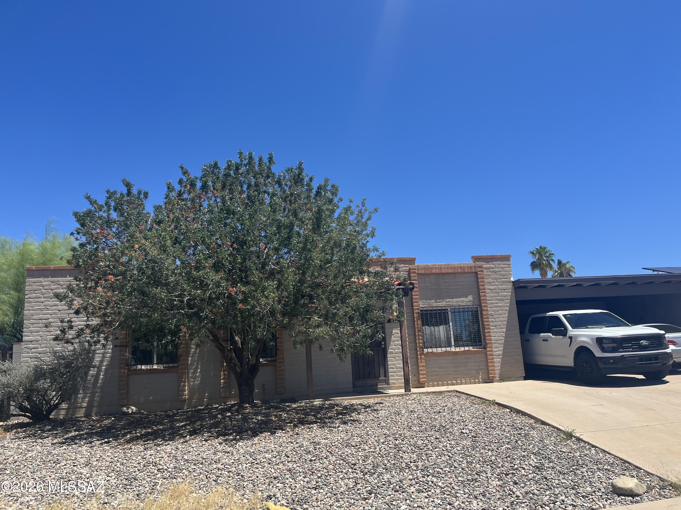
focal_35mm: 26
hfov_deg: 67.3
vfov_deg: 53.1
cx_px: 340
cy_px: 255
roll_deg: +3.4
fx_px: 511
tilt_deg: +10.7
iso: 50
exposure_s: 1/3215
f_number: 1.6
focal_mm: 5.1
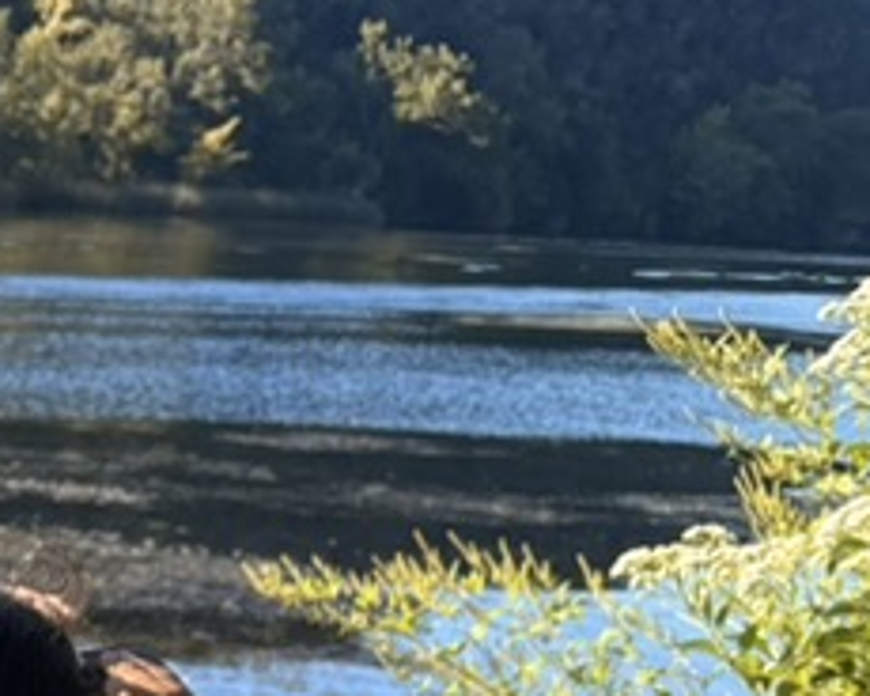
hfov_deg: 14.0
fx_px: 2910
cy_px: 1244
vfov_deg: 12.5
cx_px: -934
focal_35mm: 113
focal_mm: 5.96
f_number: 1.6
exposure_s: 1/1217
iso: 50
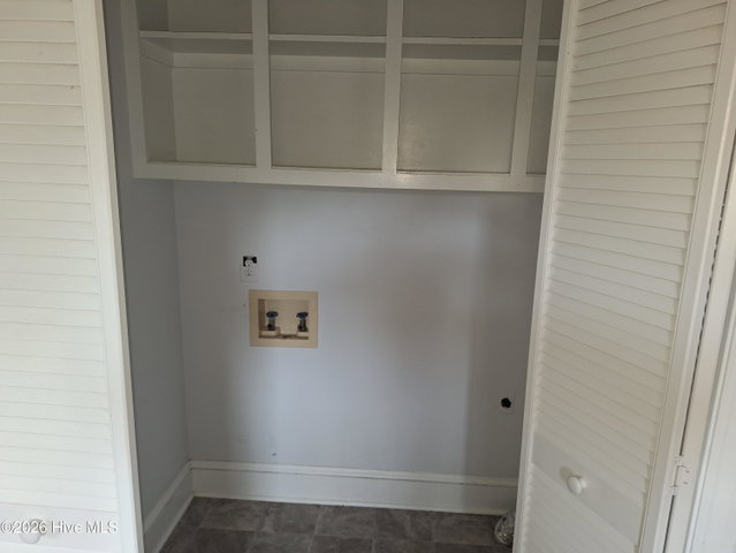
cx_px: 368
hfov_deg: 73.9
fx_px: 489
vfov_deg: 58.9
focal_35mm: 23
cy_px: 276
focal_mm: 5.54
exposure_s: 1/40
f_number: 1.8
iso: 80
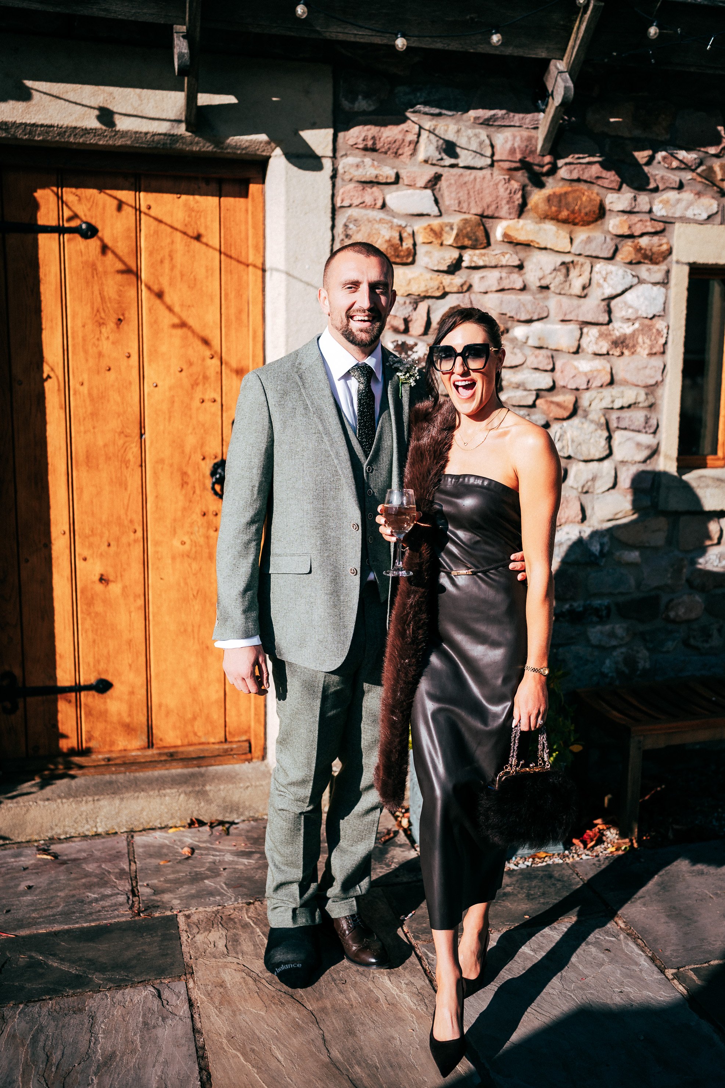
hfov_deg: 37.8
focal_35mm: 35
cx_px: 362
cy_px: 544
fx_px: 1057
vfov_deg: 54.4
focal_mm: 35
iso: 100
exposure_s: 1/8000
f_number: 1.6
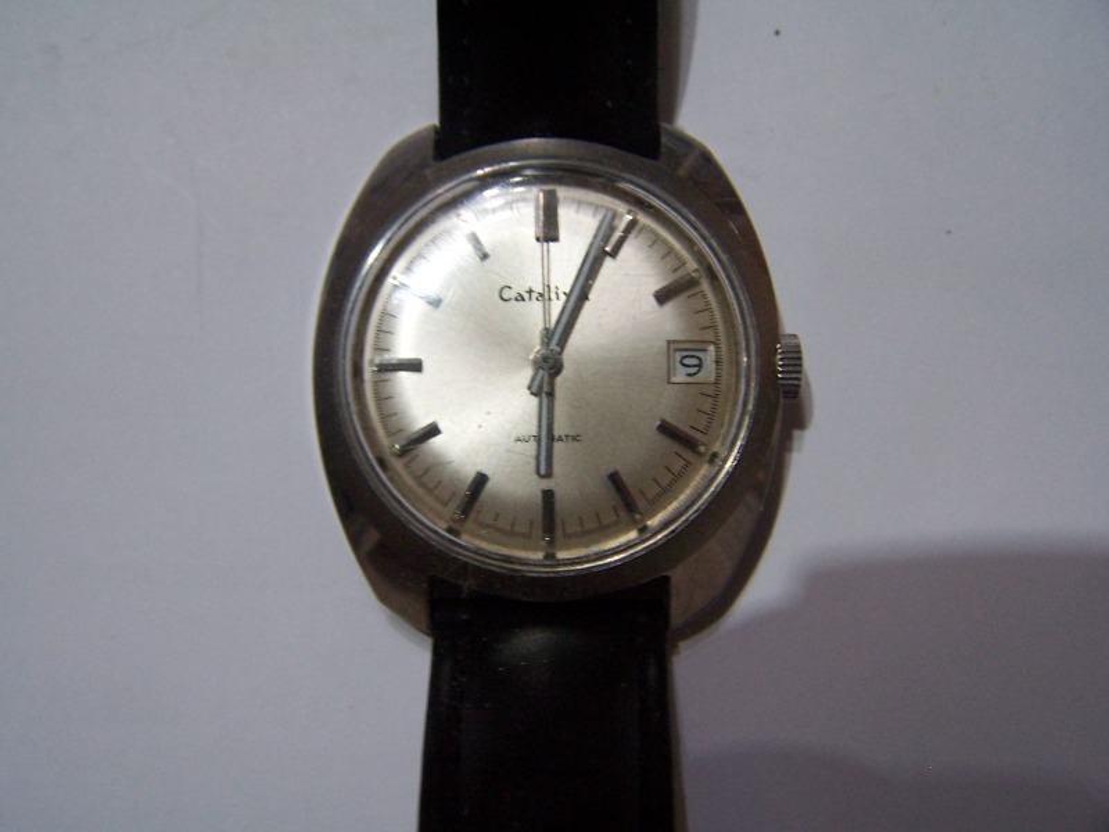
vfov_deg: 37.7
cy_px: 416
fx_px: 1217
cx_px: 554
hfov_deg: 49.0
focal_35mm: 38
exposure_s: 1/15
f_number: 2.8
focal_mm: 6.3
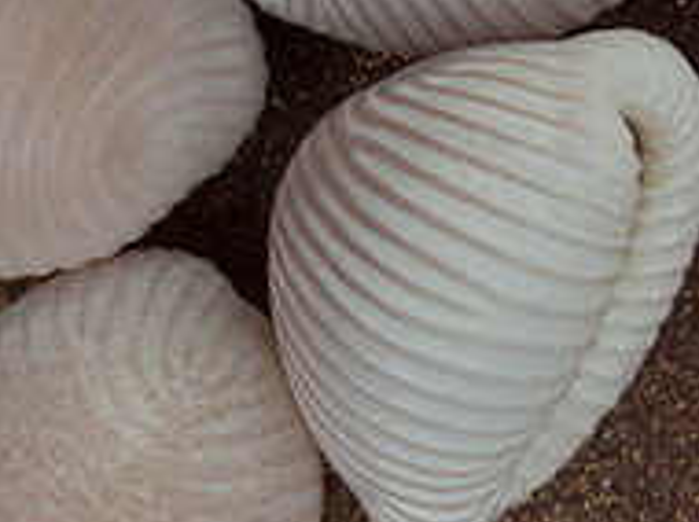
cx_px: 533
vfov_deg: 6.9
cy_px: -90
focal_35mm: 214
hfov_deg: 9.2
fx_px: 4316
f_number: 22
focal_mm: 35
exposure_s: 1/13
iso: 200
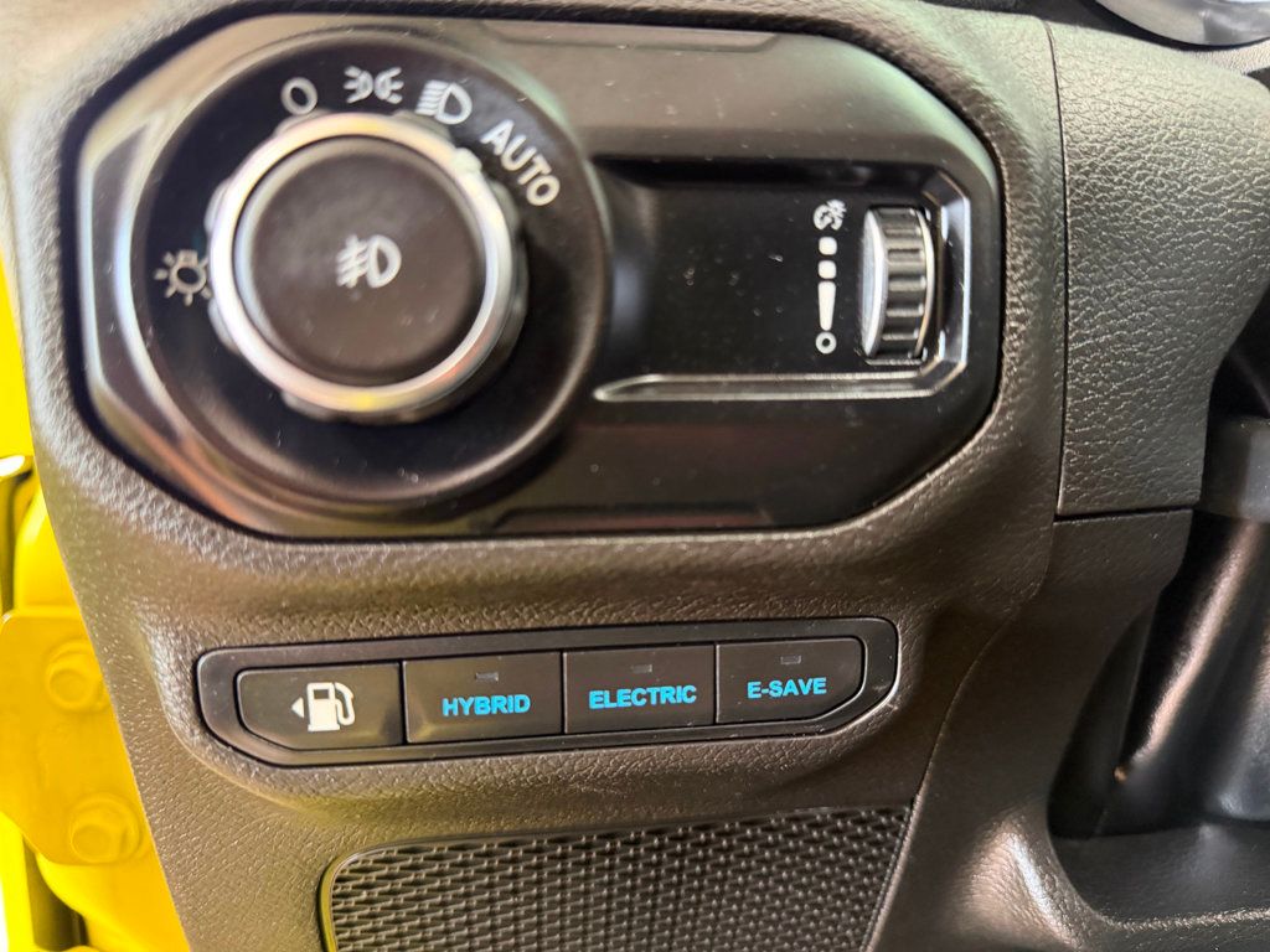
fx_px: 881
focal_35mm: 24
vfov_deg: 56.8
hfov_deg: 71.6
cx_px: 635
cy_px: 476
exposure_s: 1/40
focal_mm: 6.76
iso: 1000
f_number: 1.78
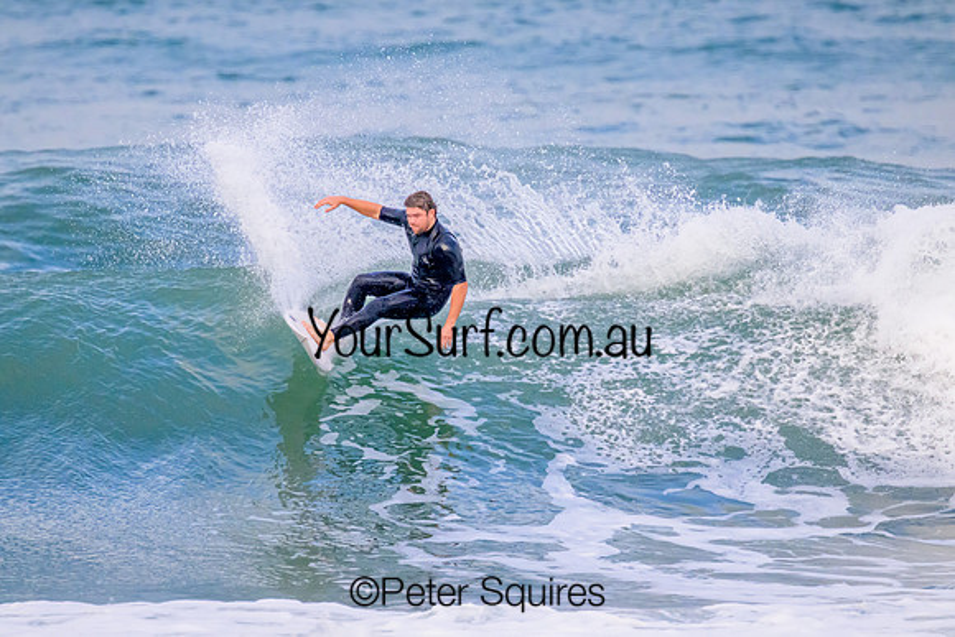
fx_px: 22164
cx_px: 478
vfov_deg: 1.6
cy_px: 318
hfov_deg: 2.5
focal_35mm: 835
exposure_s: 1/2000
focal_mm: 800
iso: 5000
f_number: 11
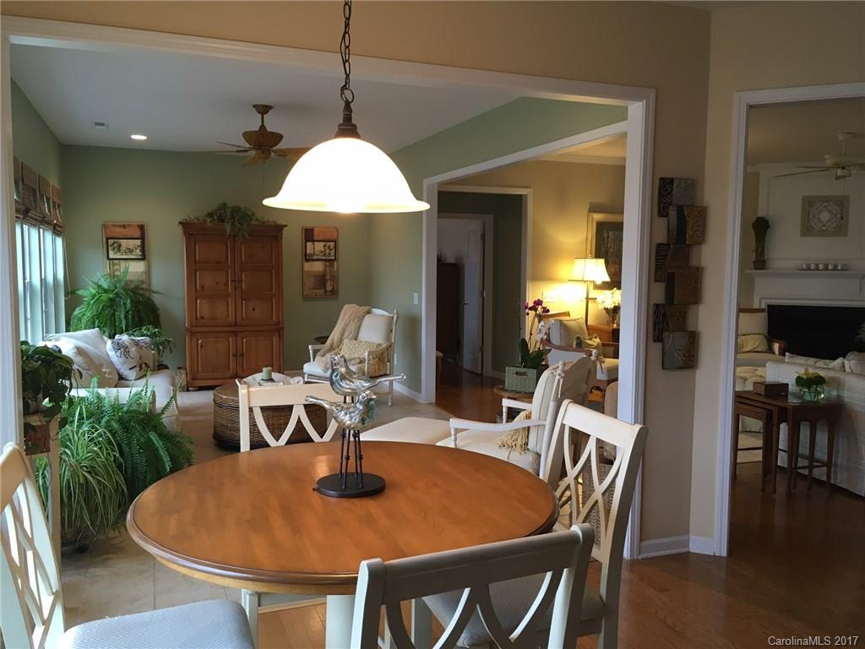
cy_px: 324
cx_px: 432
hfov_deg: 61.7
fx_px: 725
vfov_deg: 48.2
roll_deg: -0.6
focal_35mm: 29
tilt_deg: -6.4
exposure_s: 1/30
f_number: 2.2
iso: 80
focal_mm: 4.15
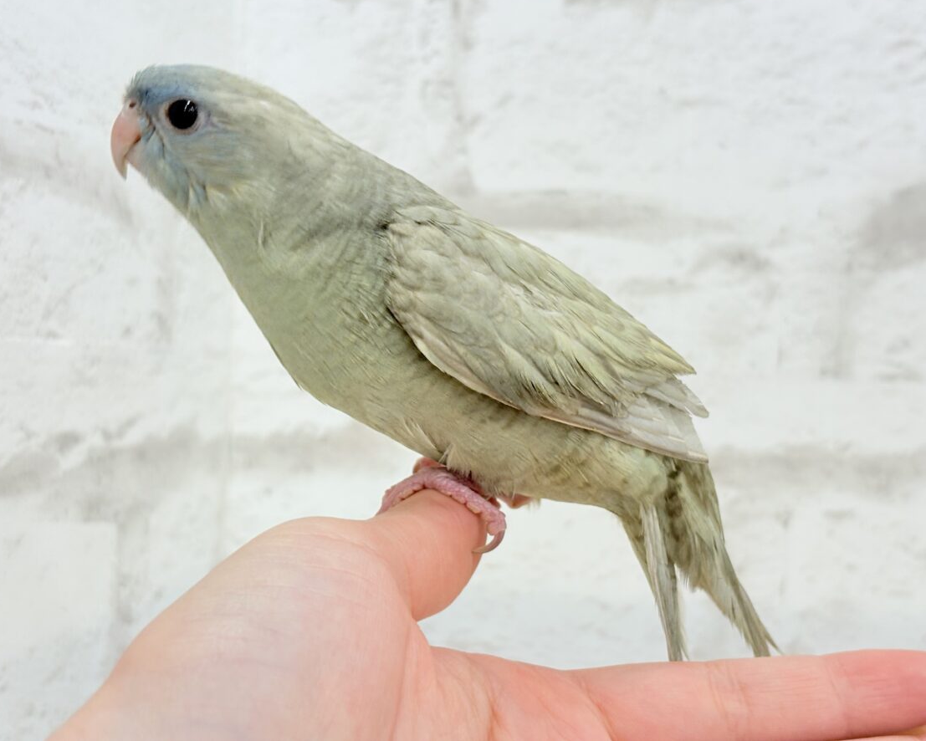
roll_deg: -1.2
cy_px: 365
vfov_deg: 27.6
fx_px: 1508
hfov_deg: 34.1
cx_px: 478
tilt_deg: -0.8
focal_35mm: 55
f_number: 1.6
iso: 64
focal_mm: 5.96
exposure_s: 1/100
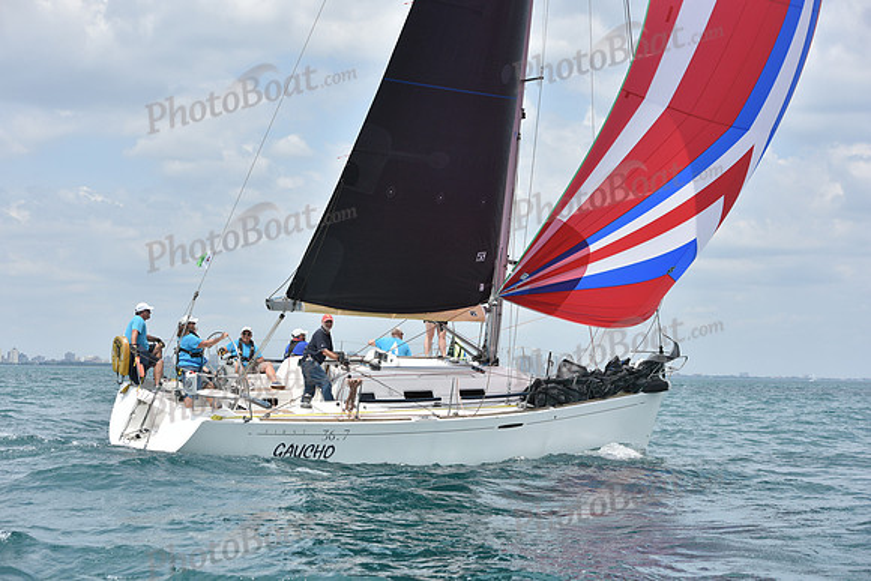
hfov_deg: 28.8
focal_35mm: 70
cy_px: 290
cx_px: 436
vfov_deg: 19.5
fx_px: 1694
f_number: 7.1
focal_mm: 70
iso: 250
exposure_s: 1/1250
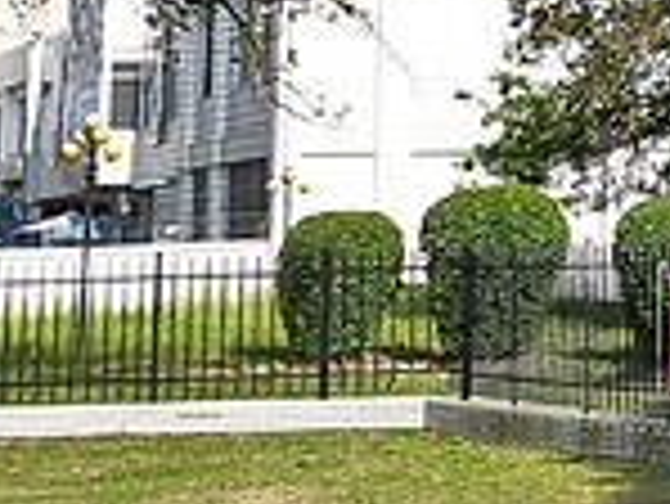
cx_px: 1560
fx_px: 2247
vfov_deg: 12.3
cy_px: -182
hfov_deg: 13.2
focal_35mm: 116
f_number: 7.1
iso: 125
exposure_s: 1/320
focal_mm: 12
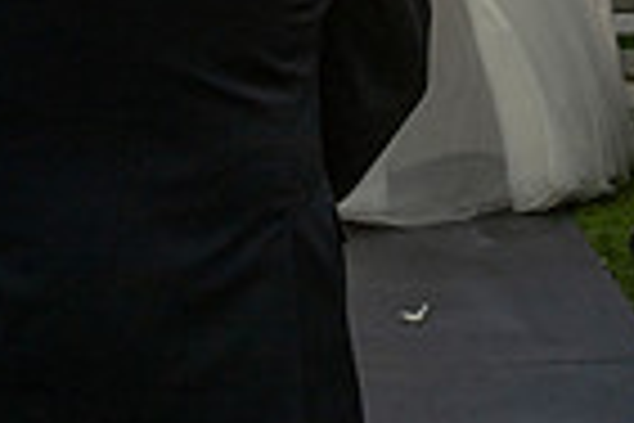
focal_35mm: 287
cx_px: 414
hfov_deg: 7.2
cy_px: -218
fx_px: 5054
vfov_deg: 4.8
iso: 400
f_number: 6.3
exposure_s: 1/1250
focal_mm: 70
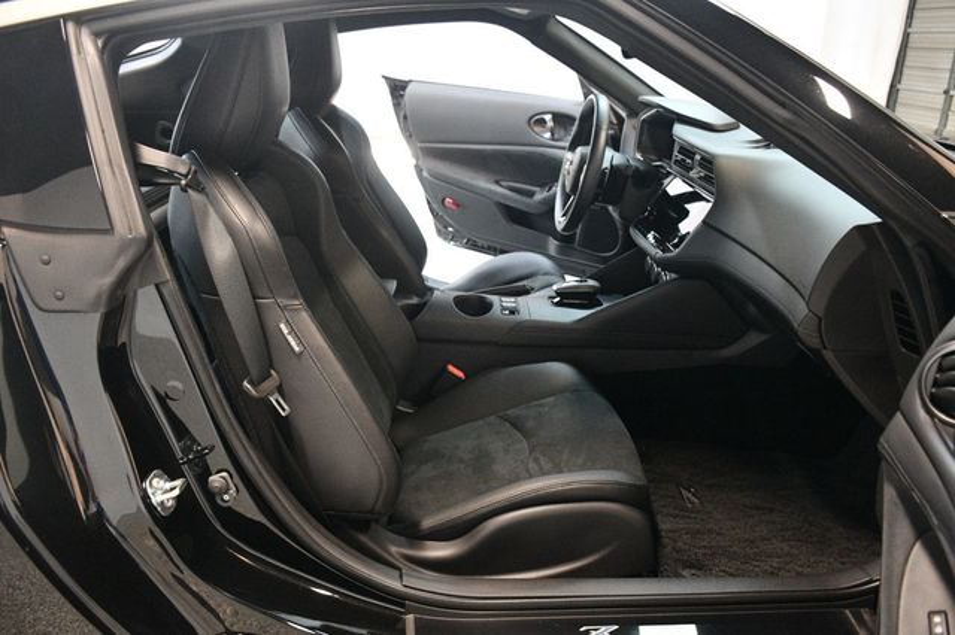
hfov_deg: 67.4
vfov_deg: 47.9
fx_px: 716
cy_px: 318
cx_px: 478
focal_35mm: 27
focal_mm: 18
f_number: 3.5
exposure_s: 1/60
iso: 4500
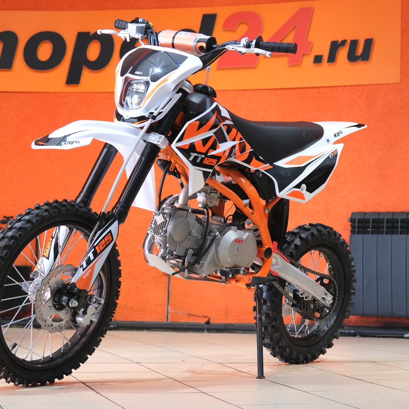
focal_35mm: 82
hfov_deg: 21.1
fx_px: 1096
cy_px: 198
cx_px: 176
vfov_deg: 21.1
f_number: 4
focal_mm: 41.1
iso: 1250
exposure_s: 1/100
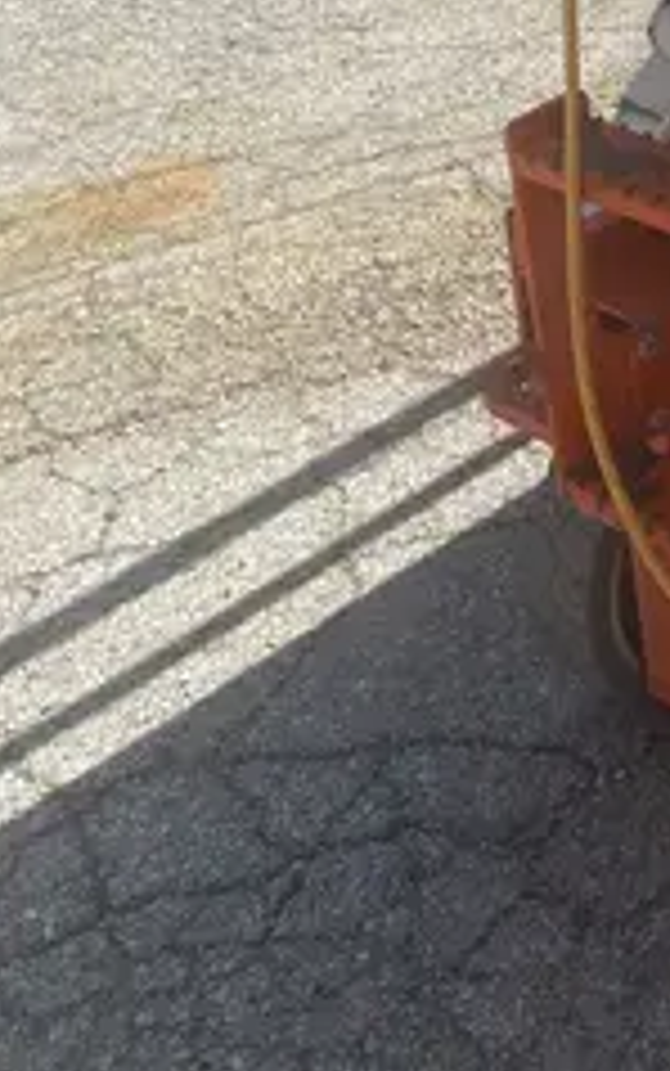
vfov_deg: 21.2
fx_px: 2480
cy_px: -448
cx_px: 1156
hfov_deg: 13.9
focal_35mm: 85
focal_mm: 4.25
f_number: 1.8
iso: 32
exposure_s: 1/2817
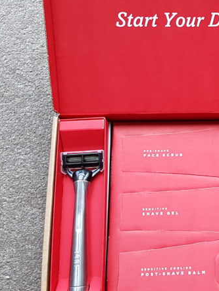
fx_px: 506
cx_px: 214
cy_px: 103
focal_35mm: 60
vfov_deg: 32.0
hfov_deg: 23.5
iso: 160
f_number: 1.7
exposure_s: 1/33
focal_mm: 4.2
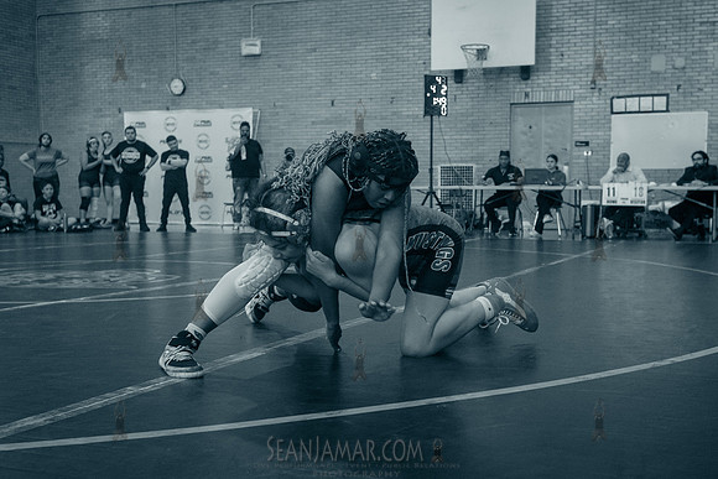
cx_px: 397
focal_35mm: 44
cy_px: 276
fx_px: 886
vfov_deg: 30.2
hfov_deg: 44.1
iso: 5000
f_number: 4
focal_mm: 35
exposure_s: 1/400
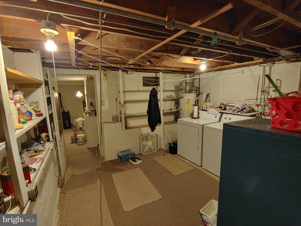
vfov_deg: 78.1
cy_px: 113
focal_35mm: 16
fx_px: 139
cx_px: 150
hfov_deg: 94.5
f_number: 1.9
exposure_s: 1/17
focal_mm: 2.18
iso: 400
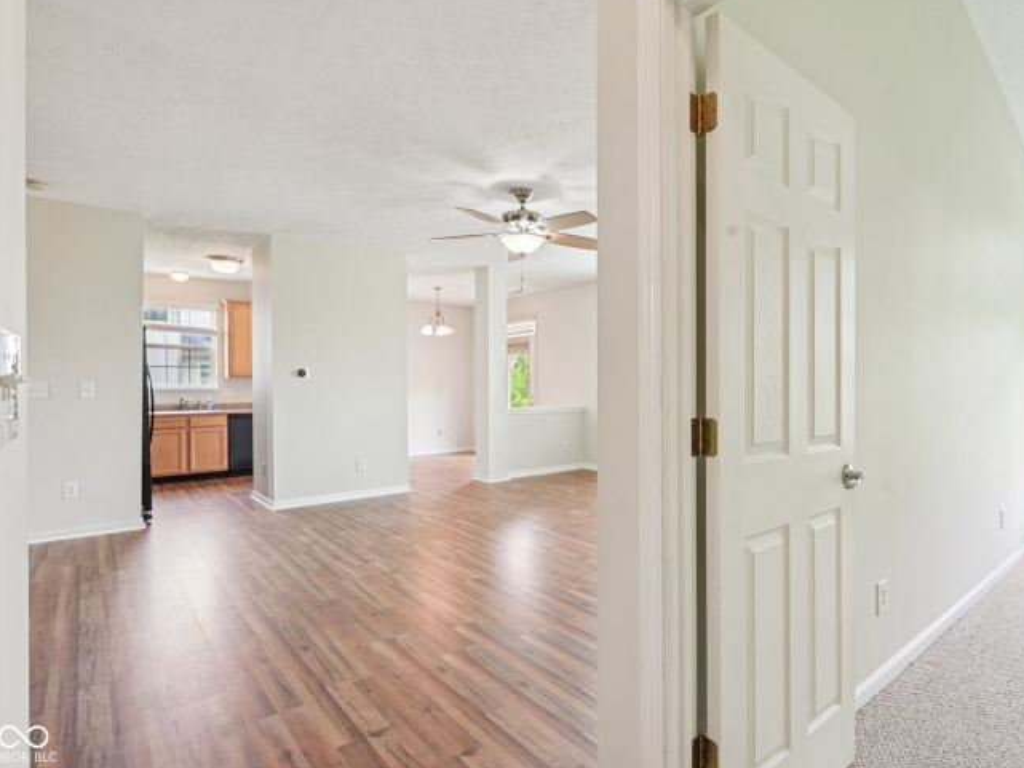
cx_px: 570
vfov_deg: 71.6
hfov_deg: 87.4
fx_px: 533
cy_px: 378
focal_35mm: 18
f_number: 8
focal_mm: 16
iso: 320
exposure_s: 1/15
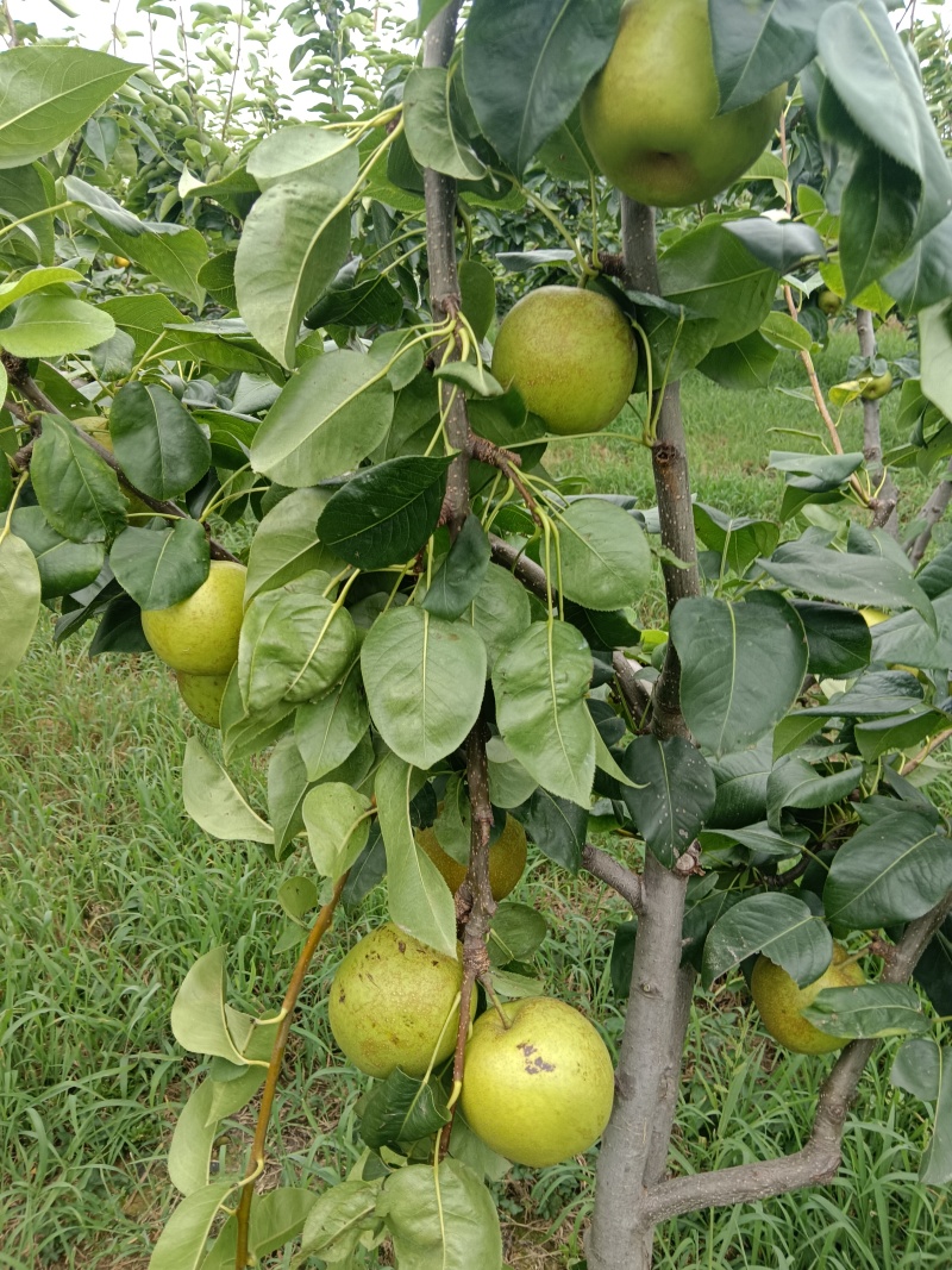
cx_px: 476
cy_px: 635
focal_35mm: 26
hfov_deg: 53.1
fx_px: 954
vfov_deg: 67.3
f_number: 1.8
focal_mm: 4.05
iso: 113
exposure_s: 1/100
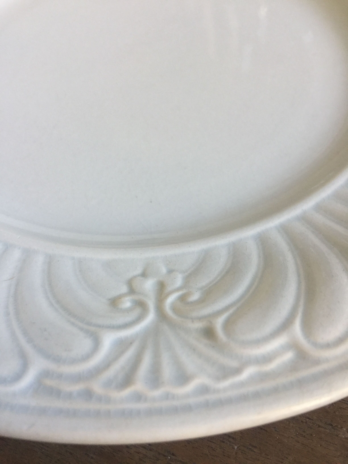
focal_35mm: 29
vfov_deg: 61.7
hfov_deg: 48.2
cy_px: 232
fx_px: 389
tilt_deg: -59.4
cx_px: 174
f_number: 2.2
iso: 50
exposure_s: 1/17
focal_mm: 4.15
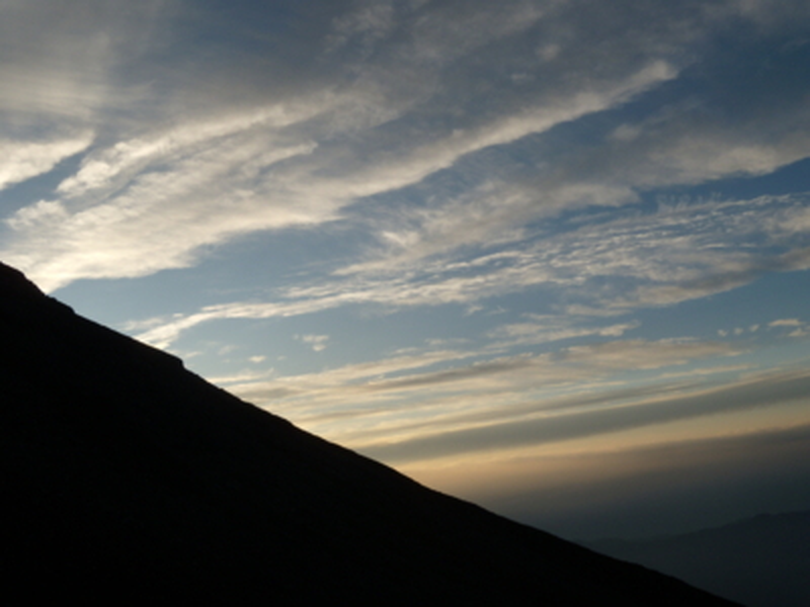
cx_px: 405
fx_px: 842
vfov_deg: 39.7
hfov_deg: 51.4
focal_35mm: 36
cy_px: 304
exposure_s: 1/200
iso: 80
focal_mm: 6.4
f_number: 8.5
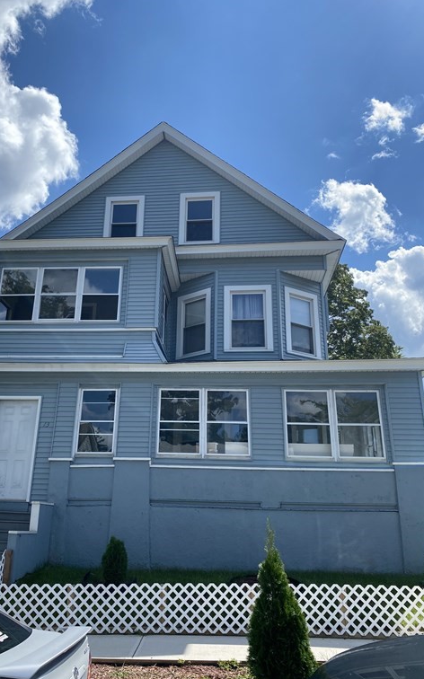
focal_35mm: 28
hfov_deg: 44.3
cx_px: 172
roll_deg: -4.8
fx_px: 518
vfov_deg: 66.5
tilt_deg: +23.6
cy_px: 343
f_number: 1.8
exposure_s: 1/3205
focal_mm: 4.25
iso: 32
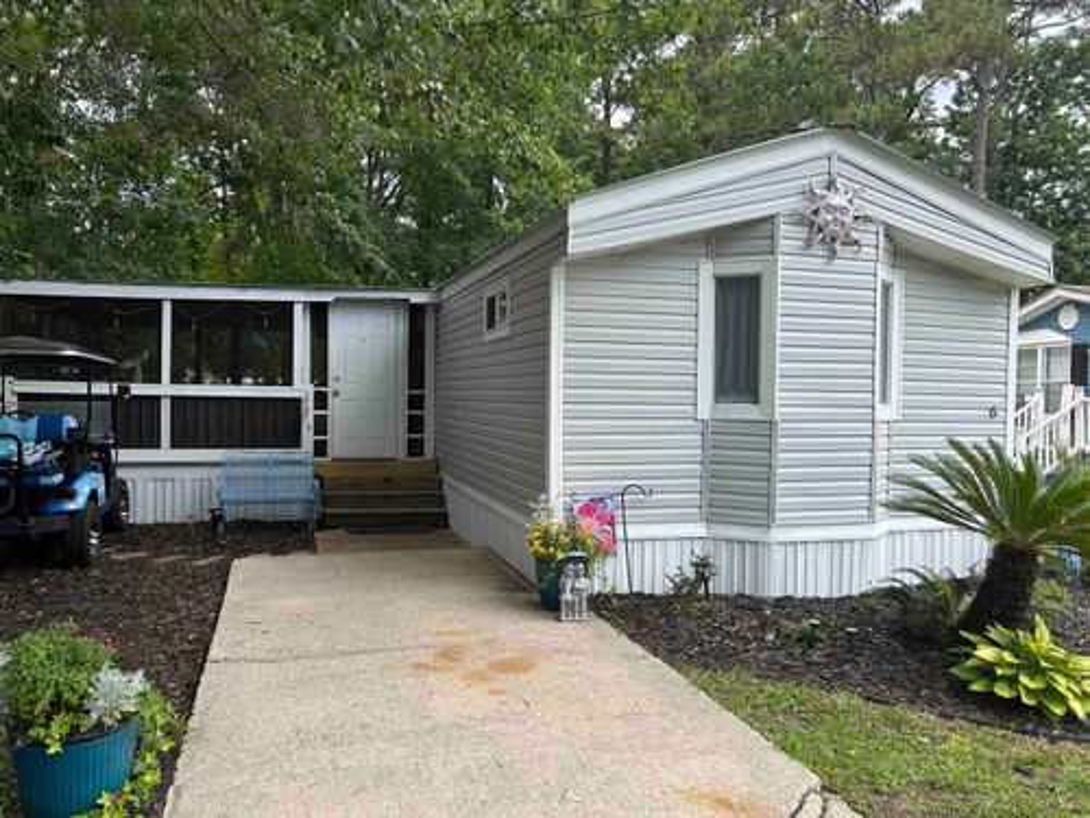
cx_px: 545
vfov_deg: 53.1
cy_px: 409
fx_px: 819
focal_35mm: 26
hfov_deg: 67.3
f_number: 1.5
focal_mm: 5.7
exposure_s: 1/859
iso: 50
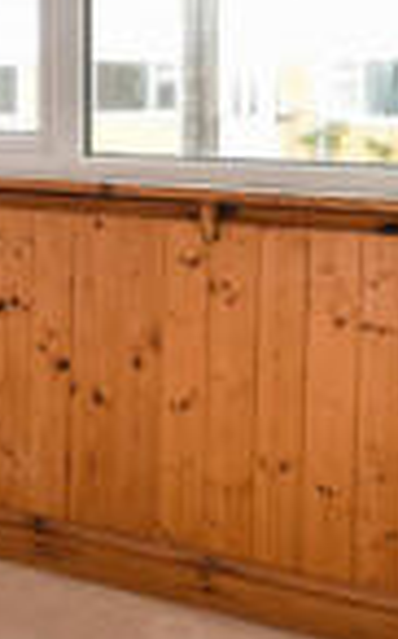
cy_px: 77
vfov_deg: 30.7
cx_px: -284
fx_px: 1113
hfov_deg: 17.2
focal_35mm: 64
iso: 400
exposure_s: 1/100
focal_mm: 14
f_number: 8
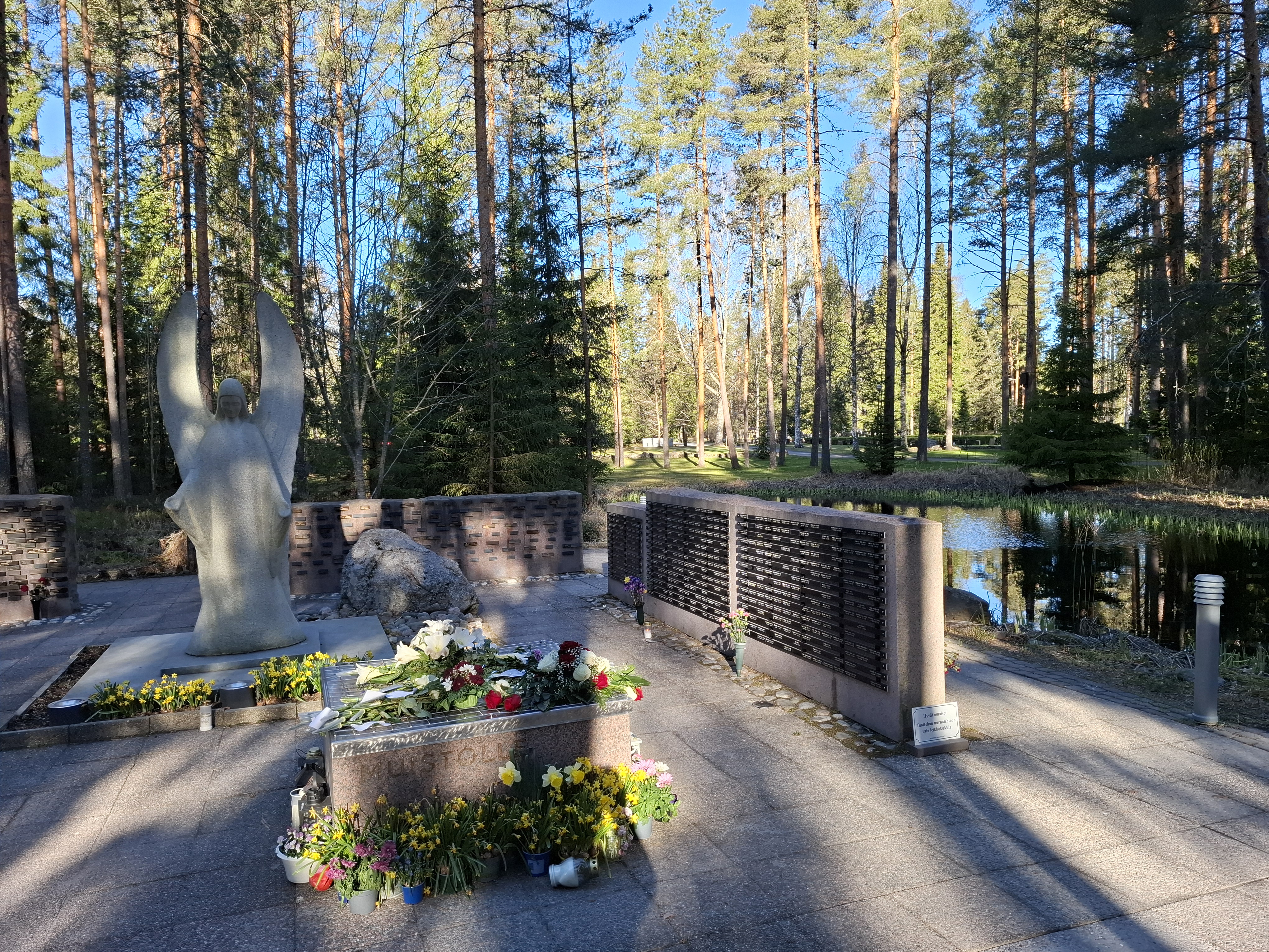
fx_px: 843
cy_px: 476
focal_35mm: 23
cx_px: 634
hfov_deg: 73.9
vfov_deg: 58.9
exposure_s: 1/489
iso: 50
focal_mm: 5.54
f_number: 1.8
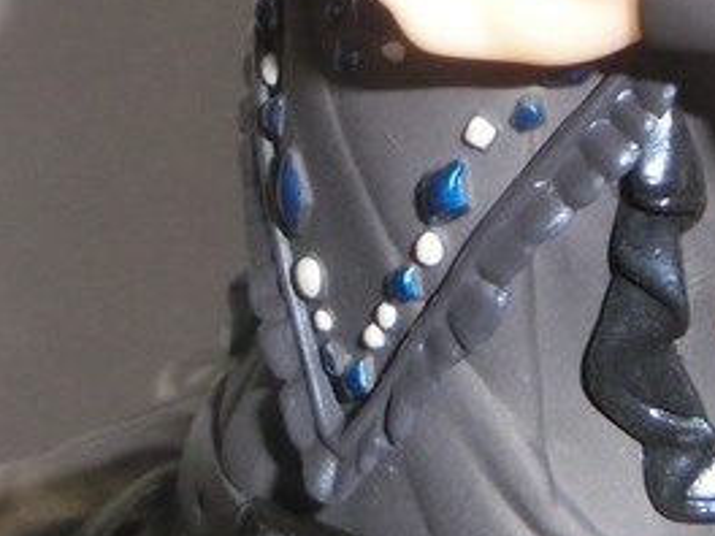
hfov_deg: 18.0
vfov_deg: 12.9
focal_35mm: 109
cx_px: 363
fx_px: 2251
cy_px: -271
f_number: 3
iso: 80
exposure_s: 1/25
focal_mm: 4.24
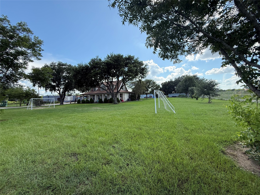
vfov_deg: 85.7
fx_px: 105
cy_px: 98
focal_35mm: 14
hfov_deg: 102.1
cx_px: 130
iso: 64
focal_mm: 2.22
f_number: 2.2
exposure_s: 1/789
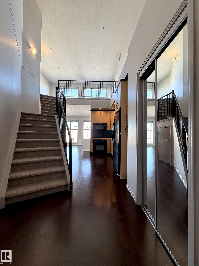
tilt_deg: +1.3
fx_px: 107
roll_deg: -1.6
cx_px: 100
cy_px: 133
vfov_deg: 102.1
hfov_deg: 85.7
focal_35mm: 14
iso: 160
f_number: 2.2
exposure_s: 1/120
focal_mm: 2.22
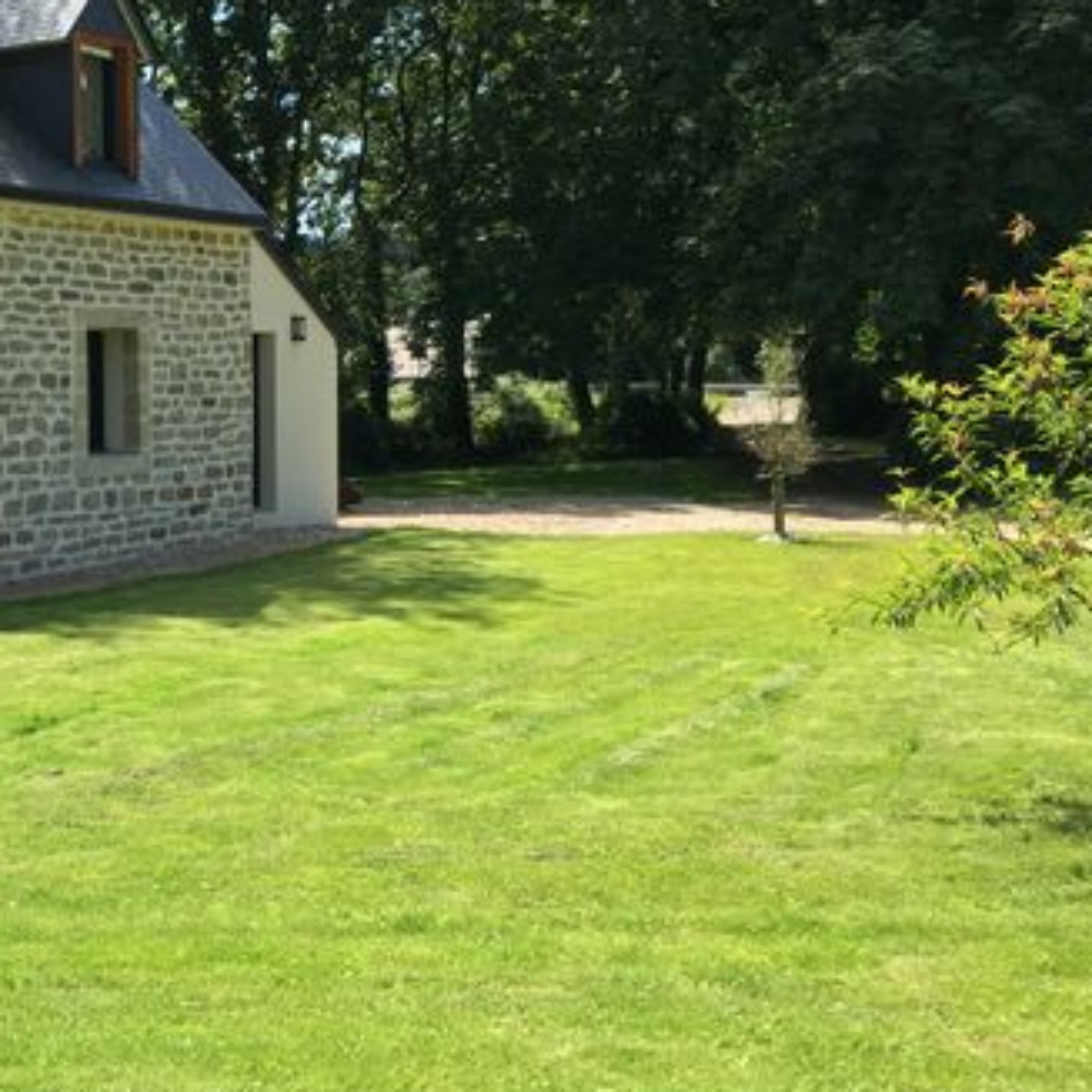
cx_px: 140
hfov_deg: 34.3
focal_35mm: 47
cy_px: 451
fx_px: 1677
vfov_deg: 36.0
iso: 25
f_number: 2.2
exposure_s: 1/553
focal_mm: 4.15
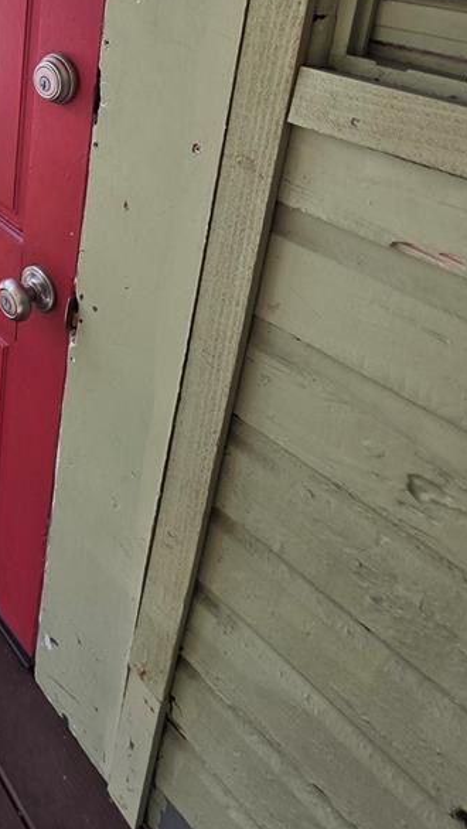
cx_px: -69
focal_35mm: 29
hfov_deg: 33.9
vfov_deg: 56.9
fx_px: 638
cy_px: 83
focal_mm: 2.2
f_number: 1.9
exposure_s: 1/379
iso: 40
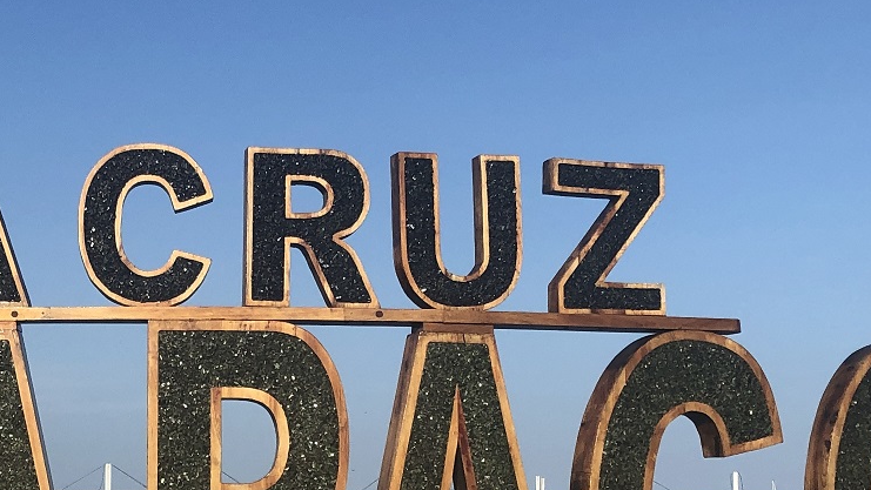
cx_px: 223
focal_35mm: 83
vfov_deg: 14.4
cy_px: 431
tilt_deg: +3.4
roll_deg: -0.2
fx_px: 1917
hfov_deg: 25.3
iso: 25
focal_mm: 4
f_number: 1.8
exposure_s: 1/2825
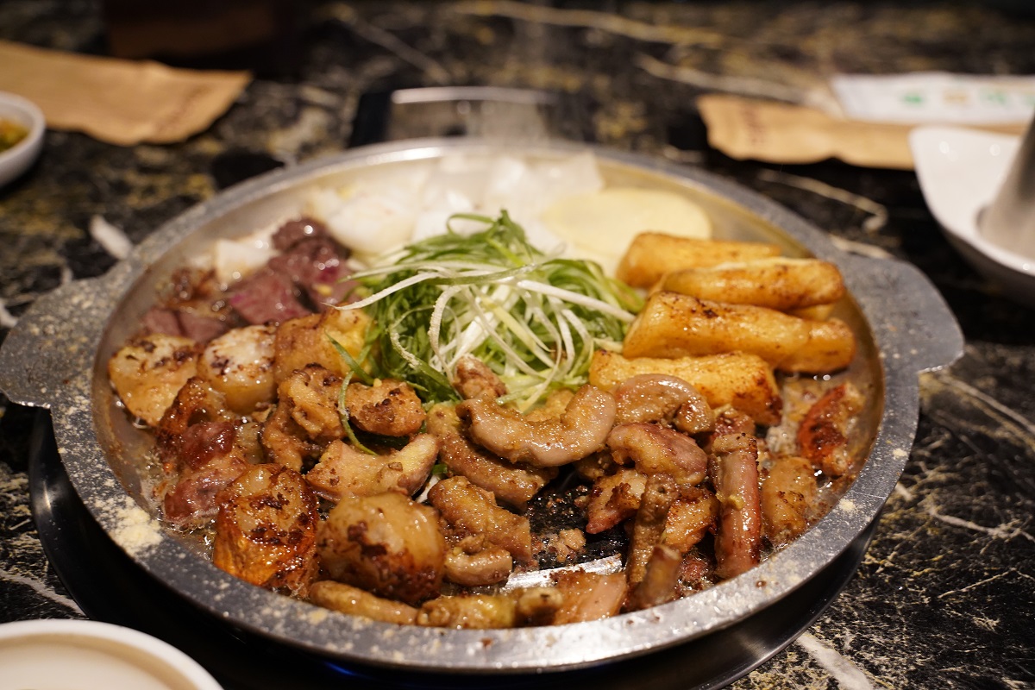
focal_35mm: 38
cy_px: 345
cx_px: 518
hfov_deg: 50.7
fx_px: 1092
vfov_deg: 35.1
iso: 3200
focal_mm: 38
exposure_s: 1/100
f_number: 4
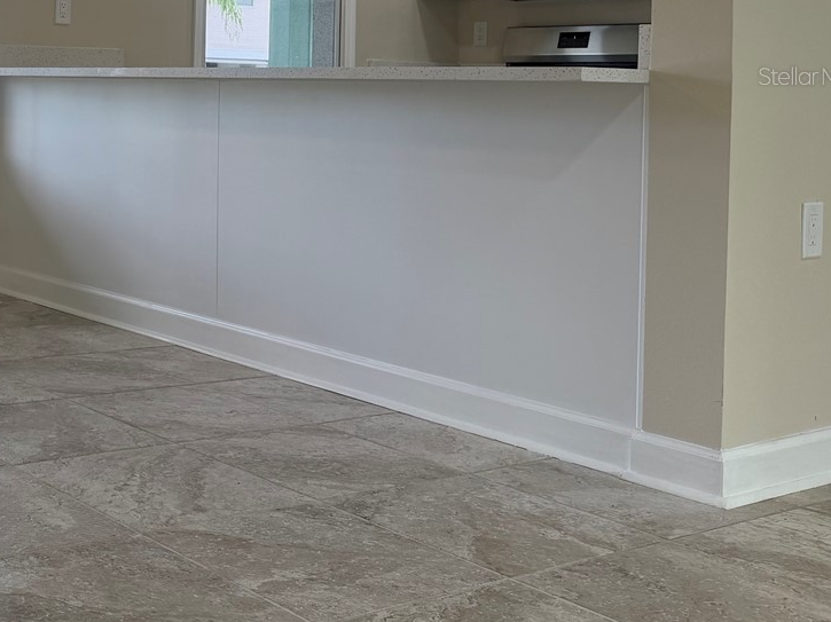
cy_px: 76
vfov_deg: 26.7
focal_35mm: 53
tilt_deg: -0.3
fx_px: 1272
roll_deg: -1.3
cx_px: -50
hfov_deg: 32.5
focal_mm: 6.76
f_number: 1.78
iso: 80
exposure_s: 1/321
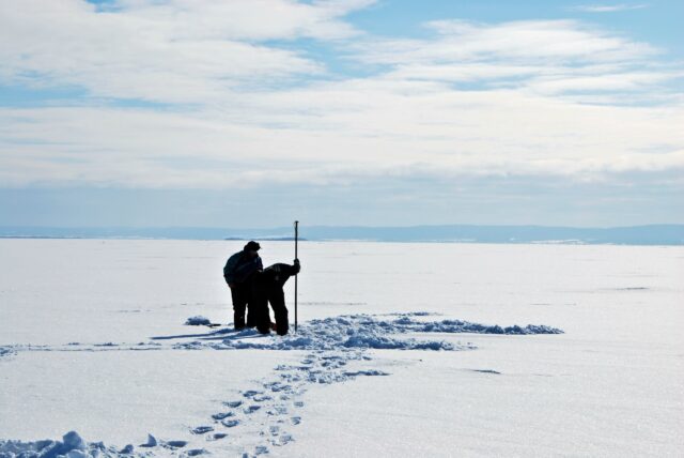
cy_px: 229
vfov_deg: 17.5
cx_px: 342
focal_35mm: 78
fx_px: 1483
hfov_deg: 26.0
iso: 100
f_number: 11
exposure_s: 1/500
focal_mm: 52
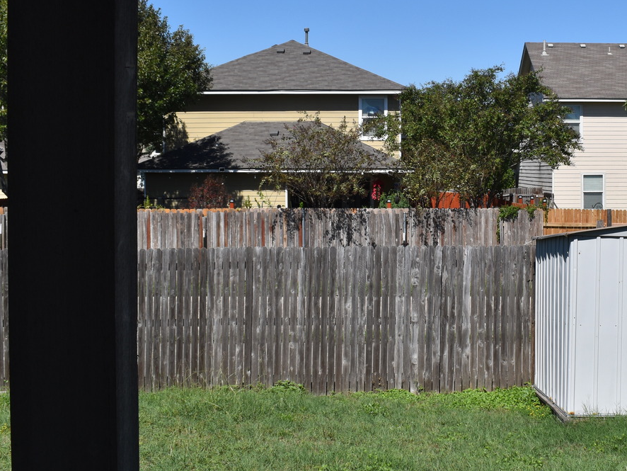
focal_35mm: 58
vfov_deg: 25.2
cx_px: 464
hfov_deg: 32.6
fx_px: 1051
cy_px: 205
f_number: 10
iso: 200
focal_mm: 22
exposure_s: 1/400
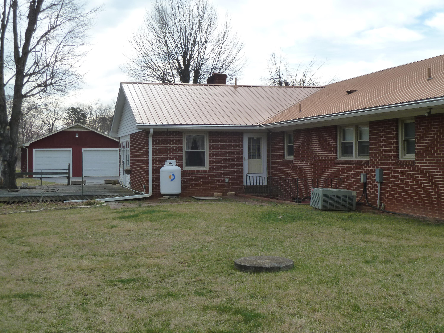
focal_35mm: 48
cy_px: 166
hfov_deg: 39.7
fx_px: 616
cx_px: 222
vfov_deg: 30.3
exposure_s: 1/400
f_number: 4
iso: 125
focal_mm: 7.9
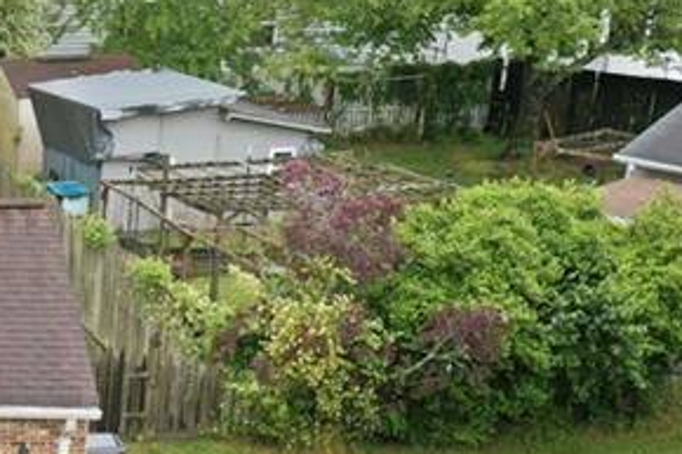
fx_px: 1874
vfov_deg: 13.8
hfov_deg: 17.9
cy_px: 303
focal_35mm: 99
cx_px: -404
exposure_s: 1/80
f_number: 4
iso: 100
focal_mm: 10.3
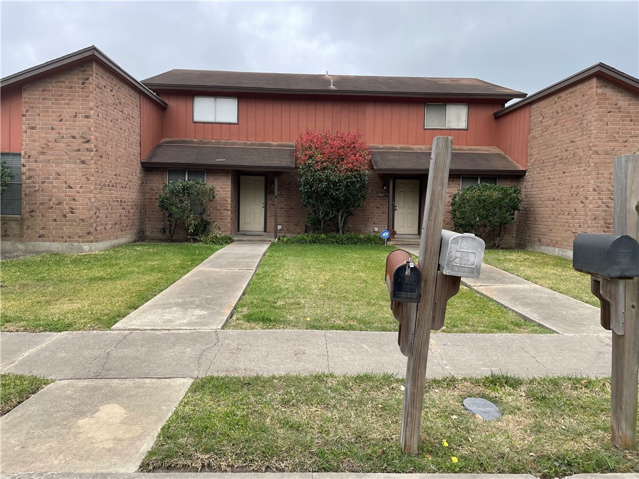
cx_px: 320
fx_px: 480
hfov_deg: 67.3
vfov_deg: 53.1
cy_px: 240
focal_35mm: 26
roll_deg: -1.6
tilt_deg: -3.1
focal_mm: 4.2
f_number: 1.6
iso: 32
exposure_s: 1/947
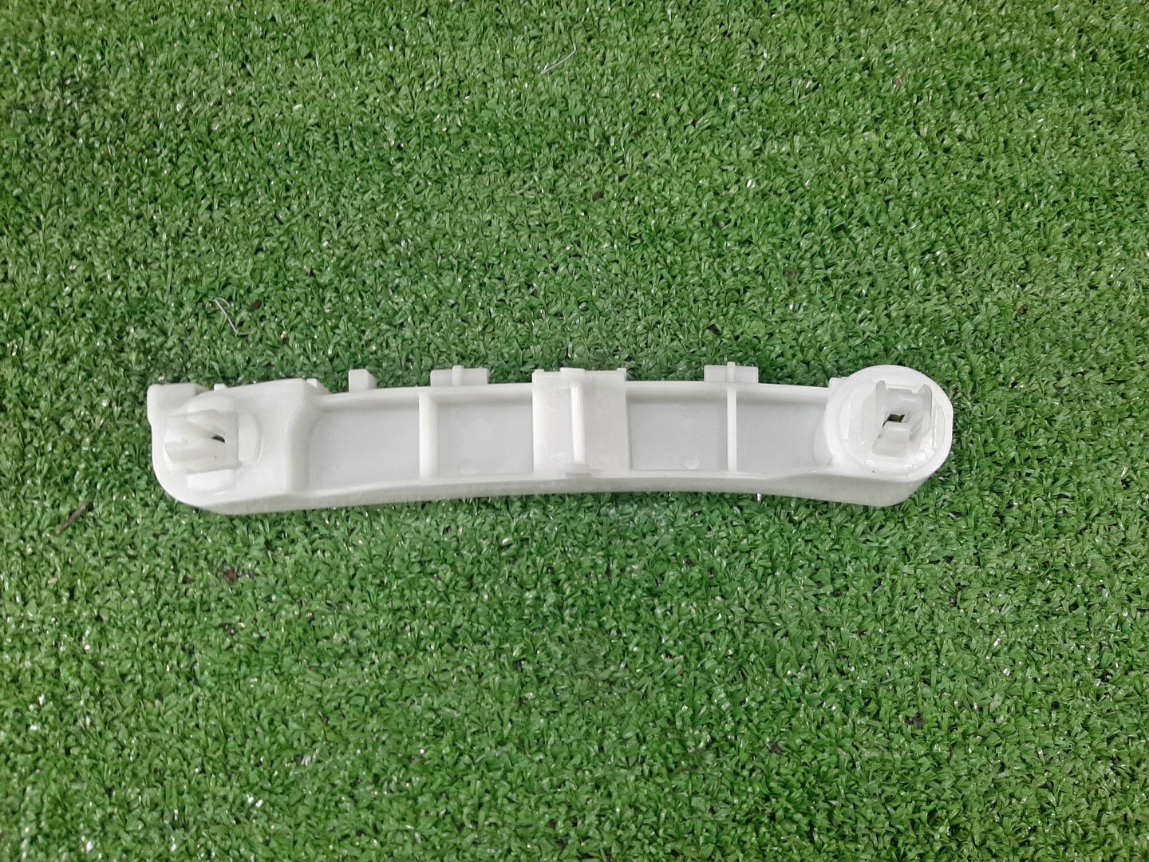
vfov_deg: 53.1
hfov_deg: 67.3
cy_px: 431
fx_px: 863
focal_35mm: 26
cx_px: 574
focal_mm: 3.93
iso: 169
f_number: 1.7
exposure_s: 1/25
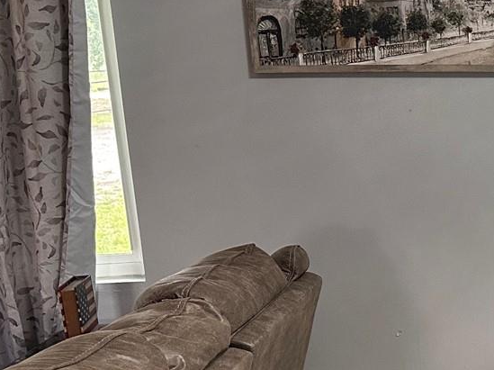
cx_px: 702
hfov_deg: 23.3
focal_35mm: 70
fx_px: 998
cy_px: 249
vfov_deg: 20.9
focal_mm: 6.86
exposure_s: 1/60
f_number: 1.78
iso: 320
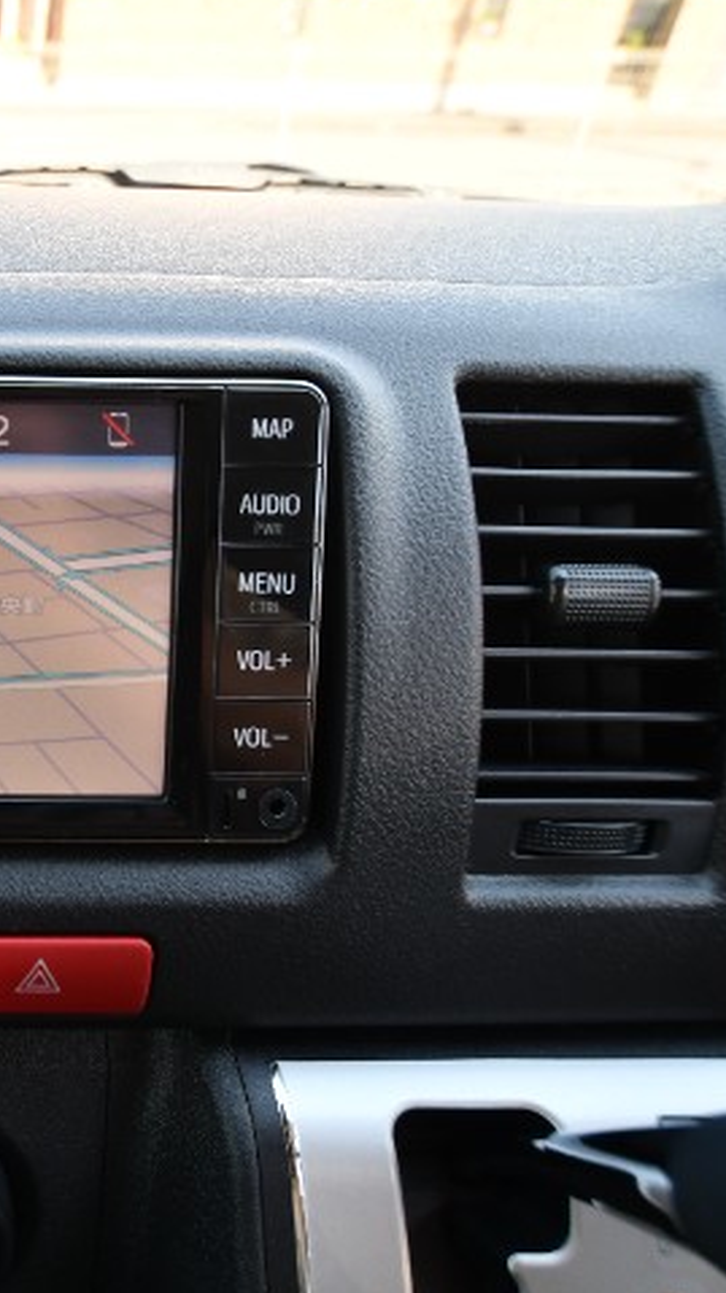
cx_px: -194
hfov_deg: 32.4
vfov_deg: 67.8
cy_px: 598
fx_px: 959
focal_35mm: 28
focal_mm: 11
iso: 400
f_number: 5
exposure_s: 1/250
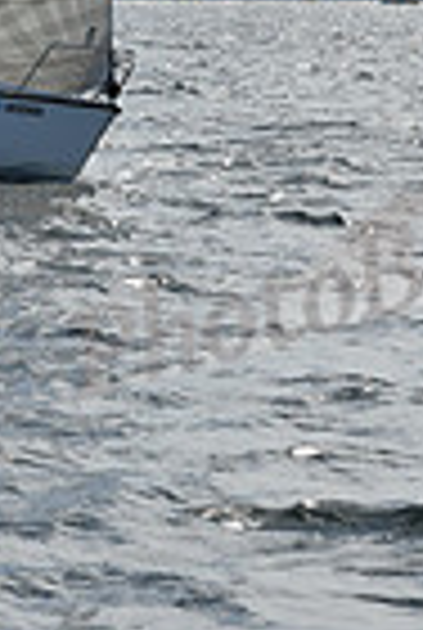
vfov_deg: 4.9
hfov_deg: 3.3
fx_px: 7243
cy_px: -346
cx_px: -160
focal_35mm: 413
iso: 320
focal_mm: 100
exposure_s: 1/1000
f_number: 13
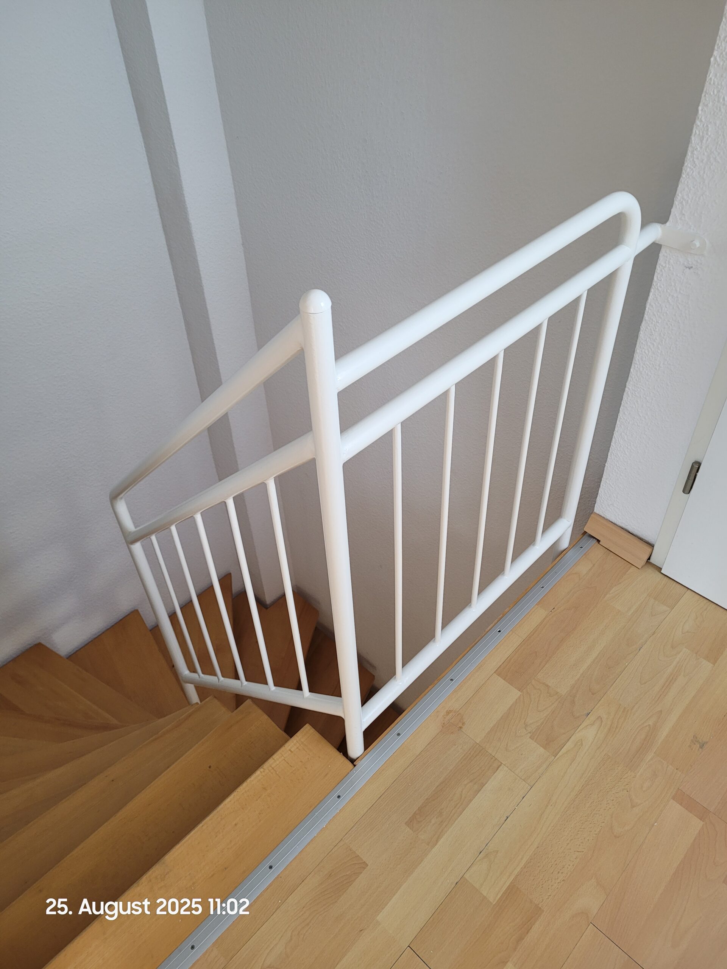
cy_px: 484
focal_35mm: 26
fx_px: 728
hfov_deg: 53.1
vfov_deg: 67.3
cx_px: 364
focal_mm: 5.4
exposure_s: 1/100
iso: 160
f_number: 1.8
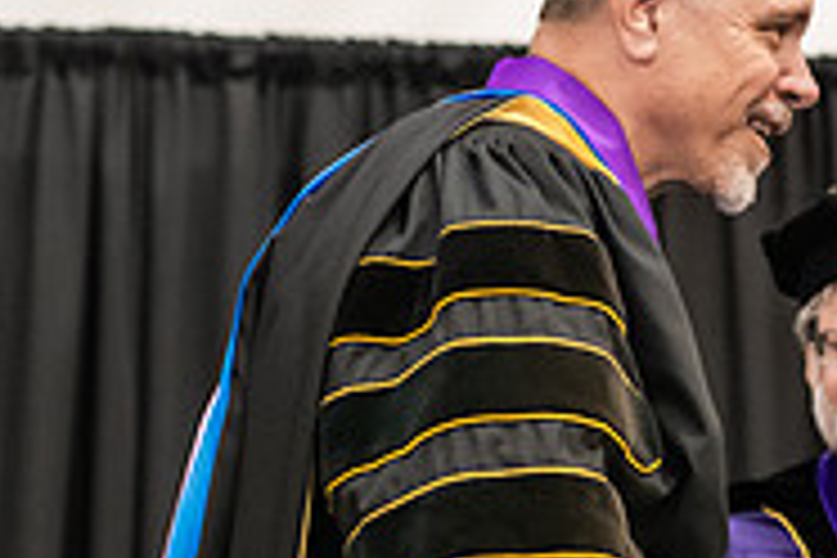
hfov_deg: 8.7
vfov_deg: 5.9
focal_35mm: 234
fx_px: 5440
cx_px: 909
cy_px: 299
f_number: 3.5
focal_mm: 75
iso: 3200
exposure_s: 1/200
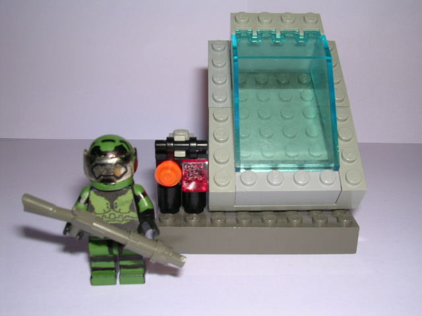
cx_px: 211
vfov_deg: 37.7
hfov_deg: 49.0
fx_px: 463
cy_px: 158
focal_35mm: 38
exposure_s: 1/60.1
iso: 100
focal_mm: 5.8
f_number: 5.6
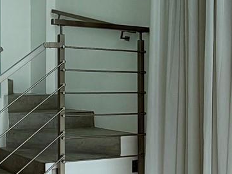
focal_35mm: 62
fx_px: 416
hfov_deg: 30.1
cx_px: 34
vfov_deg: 23.7
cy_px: 87
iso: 40
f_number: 2.2
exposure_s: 1/522
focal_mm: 2.22
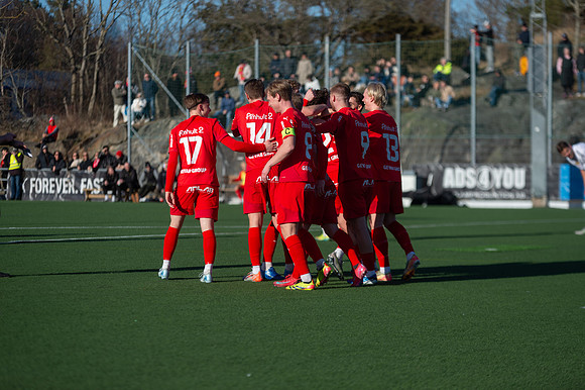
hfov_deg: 13.7
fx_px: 2436
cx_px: 292
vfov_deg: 9.1
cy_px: 195
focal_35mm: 150
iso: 100
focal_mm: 150
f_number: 3.2
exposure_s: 1/1600
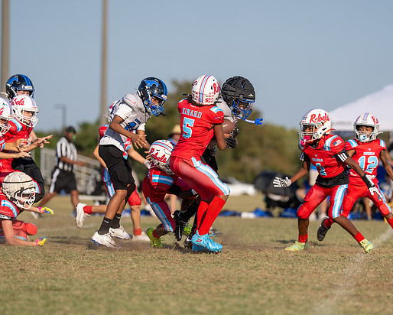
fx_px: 2759
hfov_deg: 8.1
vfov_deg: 6.5
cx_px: 221
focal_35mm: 237
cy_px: 157
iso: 125
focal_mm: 200
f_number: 3.2
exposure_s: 1/3200
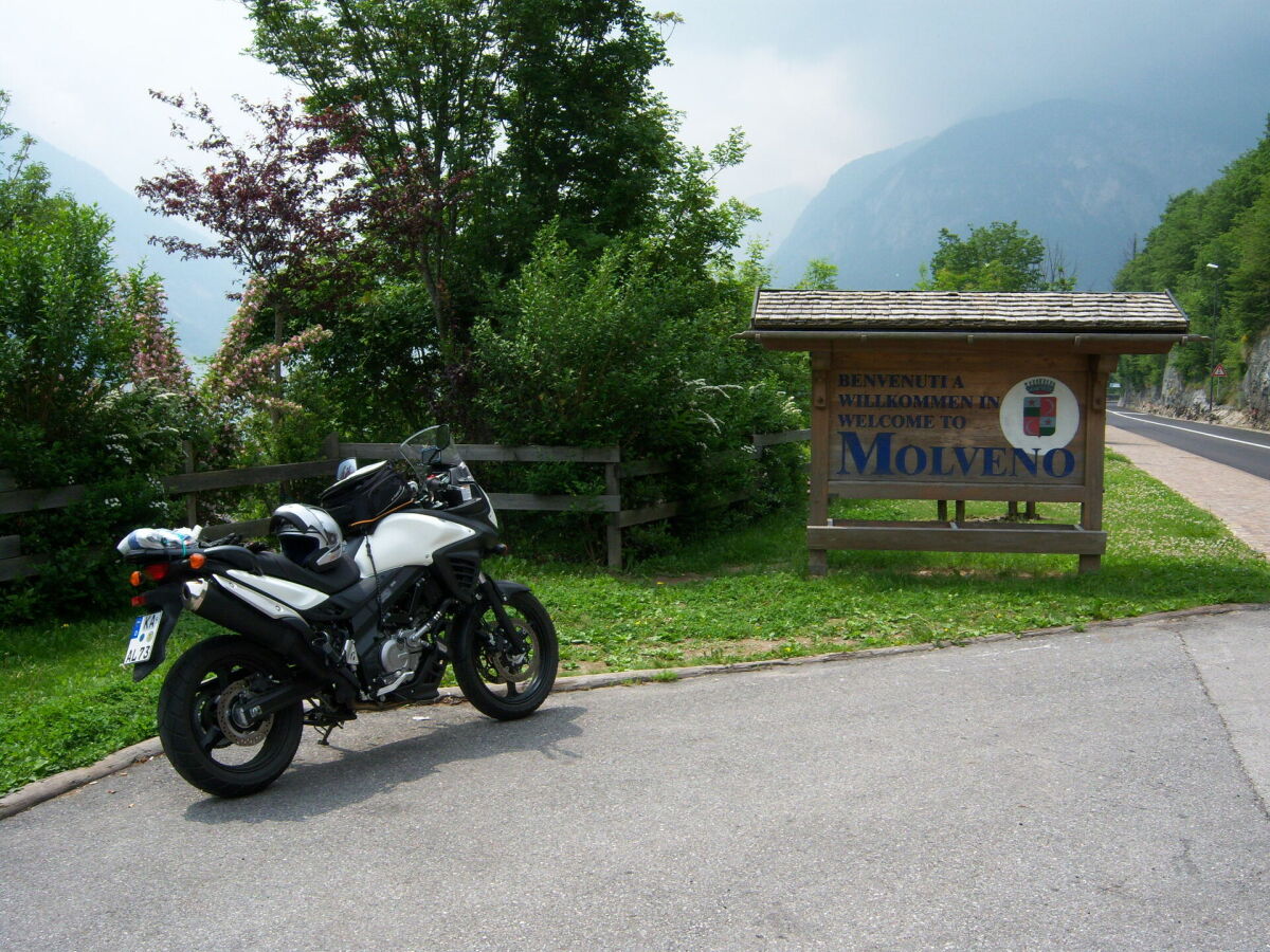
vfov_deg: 39.7
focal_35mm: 36
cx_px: 635
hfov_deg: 51.4
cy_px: 476
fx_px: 1321
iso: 80
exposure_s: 1/400
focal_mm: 7.5
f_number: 4.8
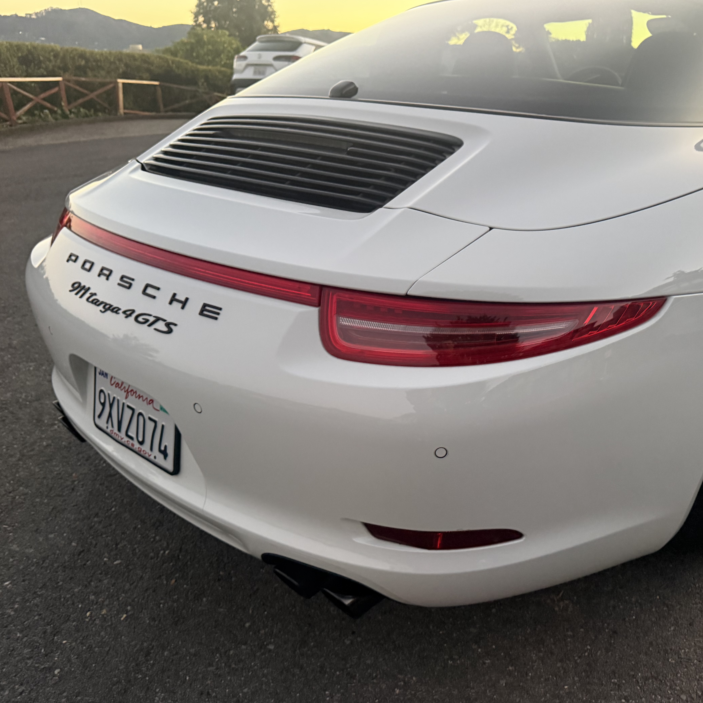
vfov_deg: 55.6
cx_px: 408
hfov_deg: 55.4
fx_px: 666
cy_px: 355
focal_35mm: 29
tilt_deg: -21.5
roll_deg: -1.3
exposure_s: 1/60
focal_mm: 6.76
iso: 500
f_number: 1.78
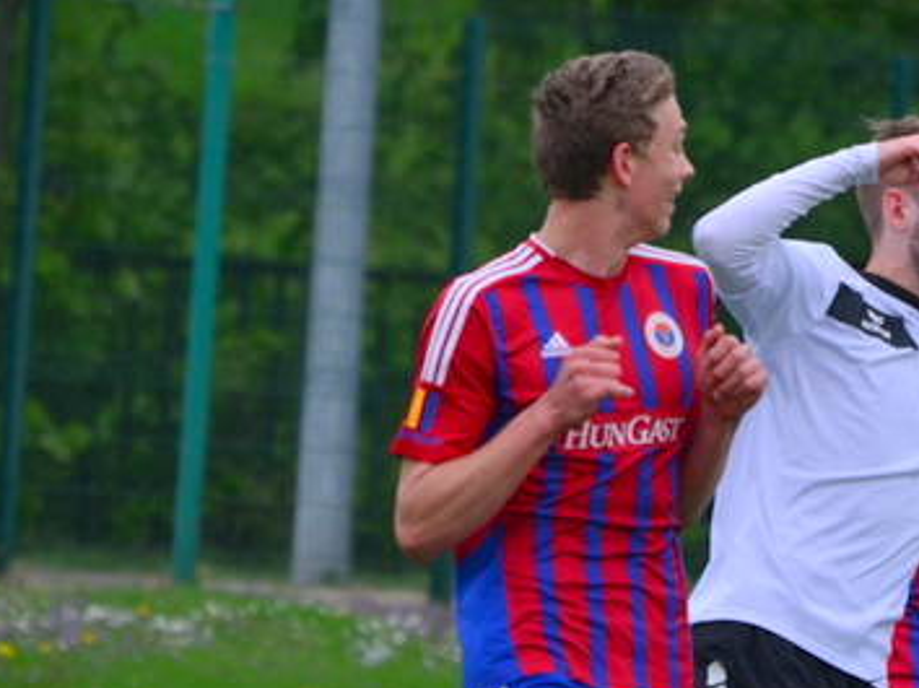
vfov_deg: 1.6
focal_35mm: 916
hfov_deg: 2.2
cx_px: 1010
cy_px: 563
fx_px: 24302
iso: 400
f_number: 5.6
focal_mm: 250
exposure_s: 1/640
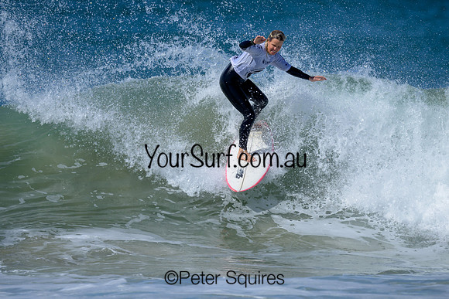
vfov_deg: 1.3
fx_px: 13720
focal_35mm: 1100
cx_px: 197
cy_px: 143
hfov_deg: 1.9
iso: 220
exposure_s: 1/2000
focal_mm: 800
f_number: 6.3
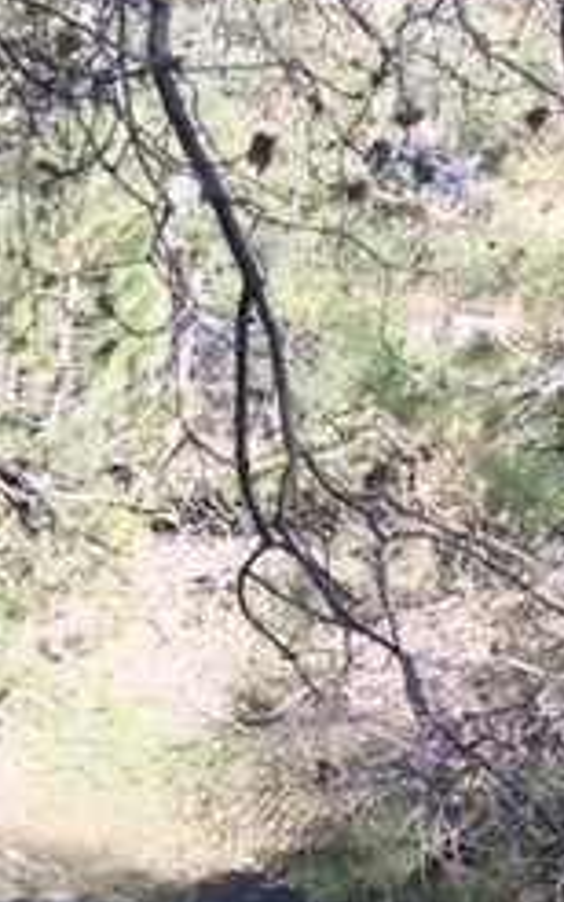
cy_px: 766
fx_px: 1965
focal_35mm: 80
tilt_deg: -17.8
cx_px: -472
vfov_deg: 25.2
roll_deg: -5.1
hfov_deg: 14.3
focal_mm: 4.15
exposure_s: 1/590
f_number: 2.2
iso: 32
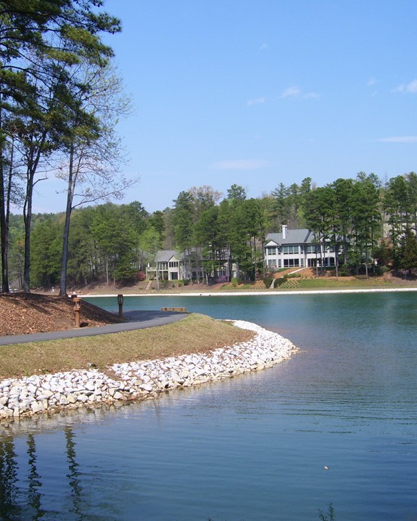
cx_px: 134
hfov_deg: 30.6
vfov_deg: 38.0
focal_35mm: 49
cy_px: 258
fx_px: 756
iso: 80
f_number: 4.8
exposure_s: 1/500
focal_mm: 6
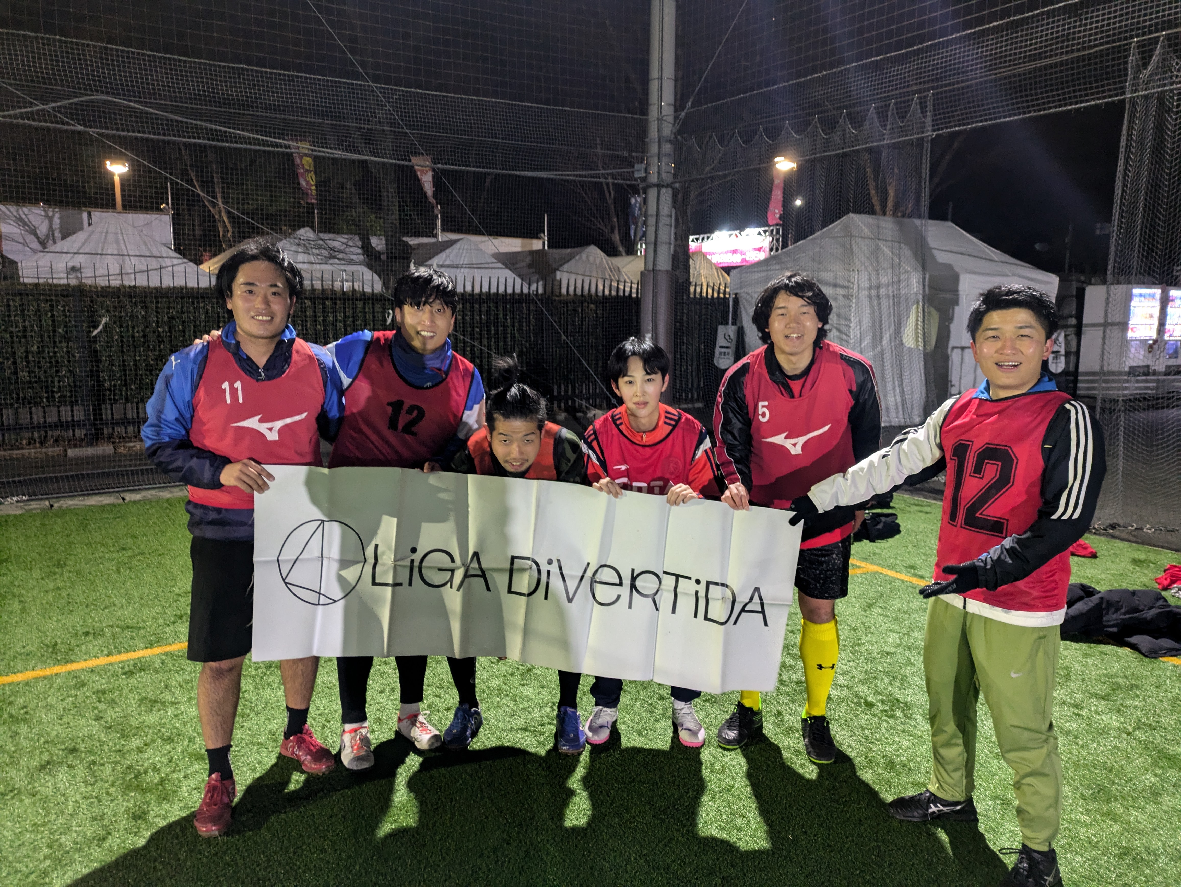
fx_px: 853
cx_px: 590
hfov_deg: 69.4
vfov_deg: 54.9
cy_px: 444
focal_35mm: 25
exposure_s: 1/30
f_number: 1.89
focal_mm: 5.43
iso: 430
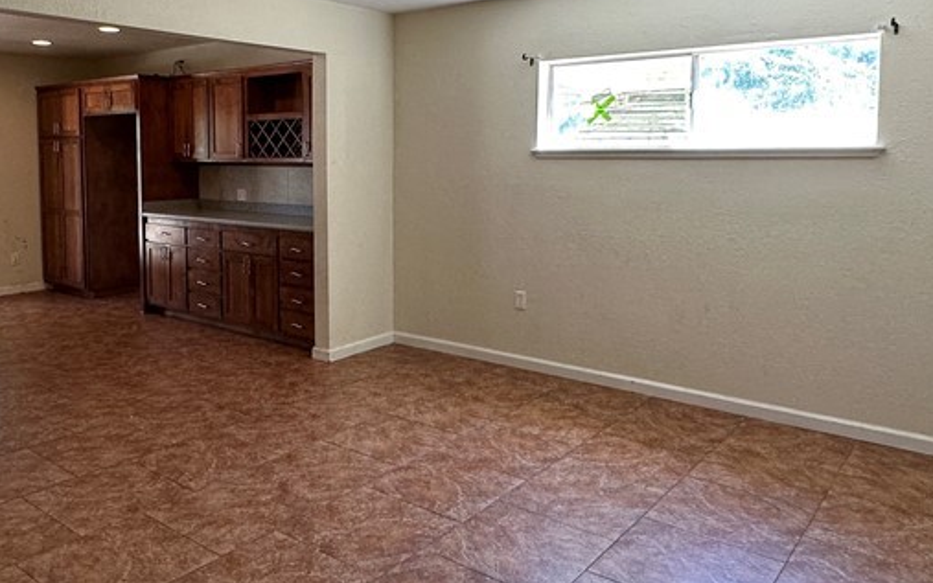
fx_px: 763
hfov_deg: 62.3
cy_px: 206
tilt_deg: -4.7
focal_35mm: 30
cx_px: 366
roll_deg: +0.2
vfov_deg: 41.4
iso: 160
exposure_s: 1/120
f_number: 2.2
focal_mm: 2.22
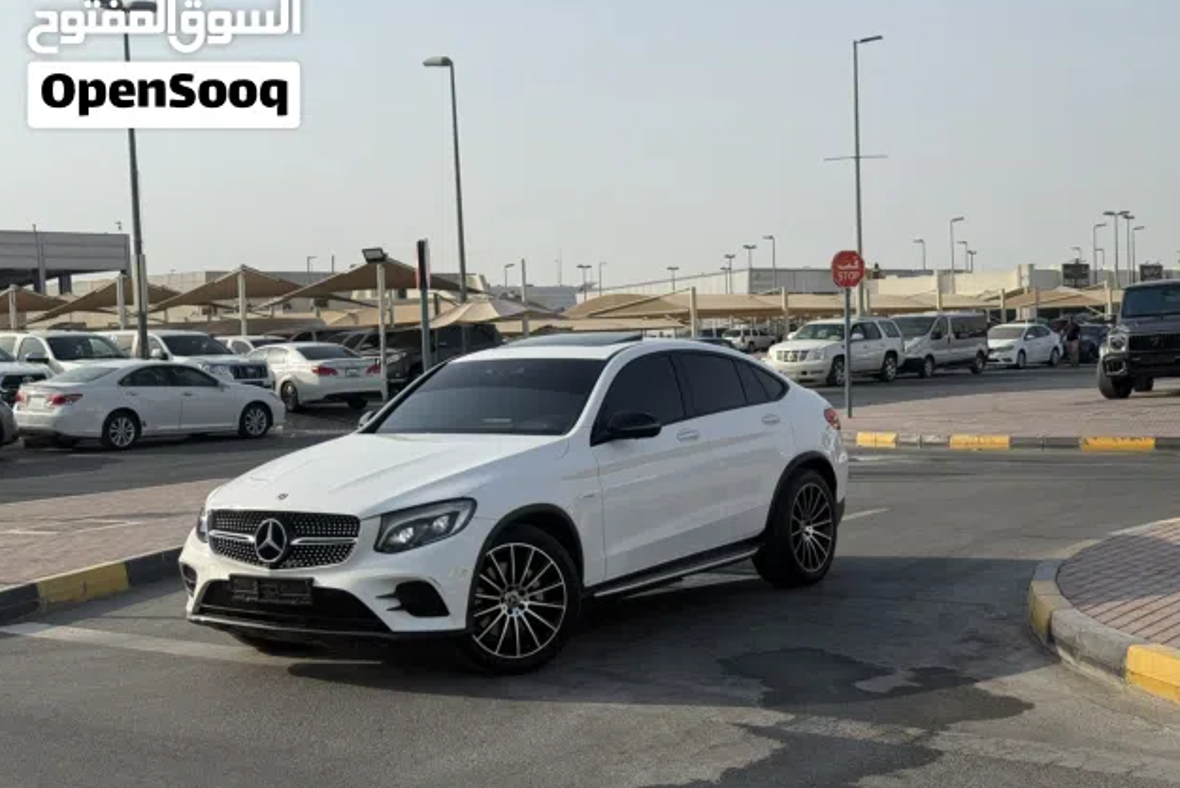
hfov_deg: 38.9
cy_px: 400
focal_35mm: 51
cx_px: 584
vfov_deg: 26.5
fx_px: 1672
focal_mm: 6.76
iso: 64
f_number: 1.78
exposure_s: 1/6024
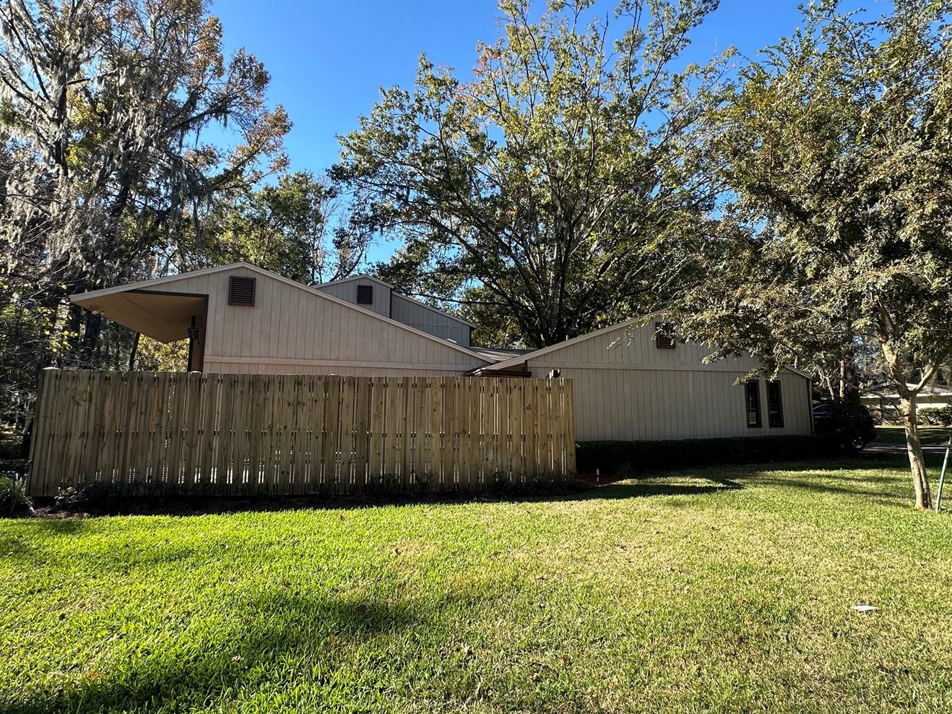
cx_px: 474
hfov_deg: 91.0
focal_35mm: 17
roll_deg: -0.5
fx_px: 467
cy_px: 359
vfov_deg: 74.7
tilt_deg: +7.0
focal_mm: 2.22
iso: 40
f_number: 2.2
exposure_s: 1/504
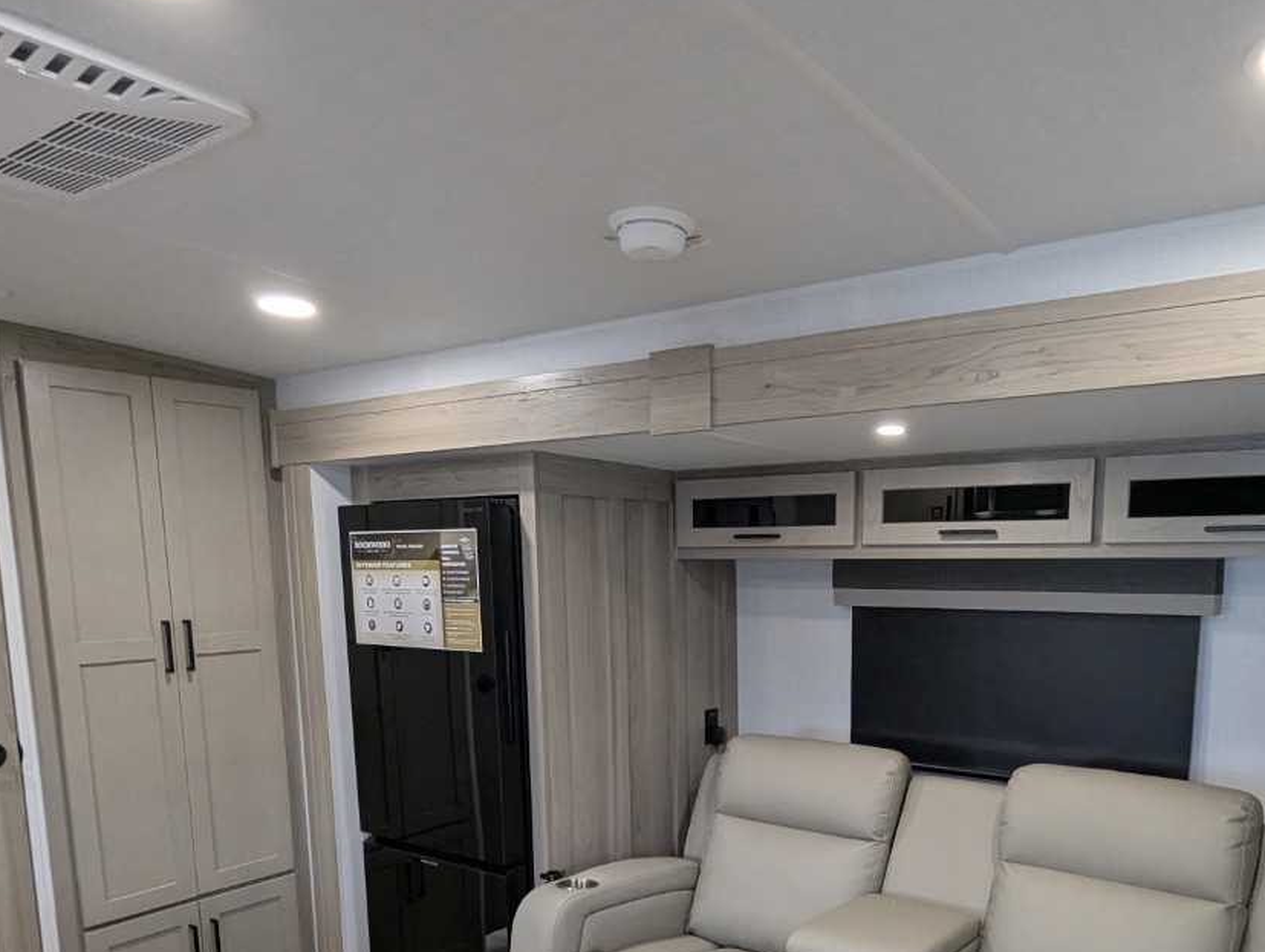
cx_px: 741
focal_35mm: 27
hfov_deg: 64.8
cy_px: 712
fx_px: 988
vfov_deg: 49.4
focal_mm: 2.35
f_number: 2.2
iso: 107
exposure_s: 1/47.6
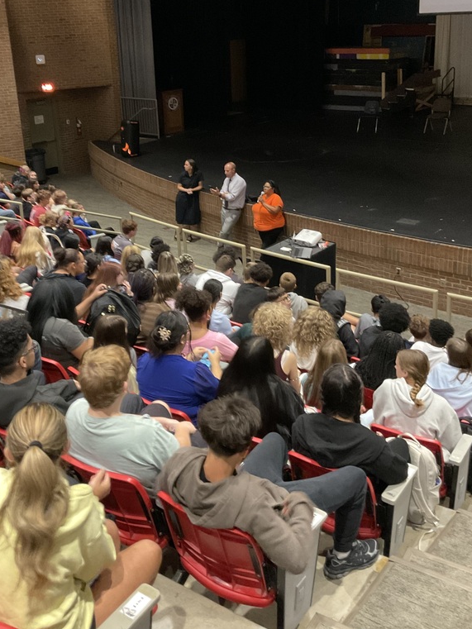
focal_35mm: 39
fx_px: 709
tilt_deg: -17.2
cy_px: 217
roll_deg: +0.8
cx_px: 207
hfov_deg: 36.8
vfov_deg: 47.2
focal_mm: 3
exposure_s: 1/30
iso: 500
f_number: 1.8
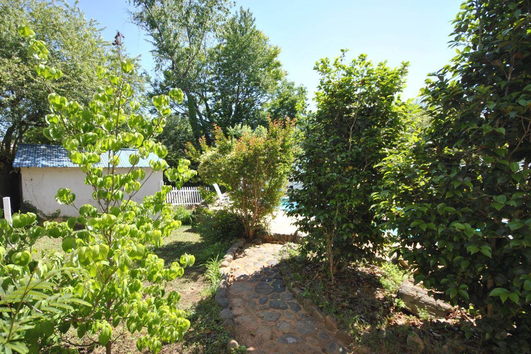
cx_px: 239
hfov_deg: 93.0
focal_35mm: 17
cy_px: 196
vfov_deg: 70.2
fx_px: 251
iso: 100
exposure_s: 1/160
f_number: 6.3
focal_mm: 10
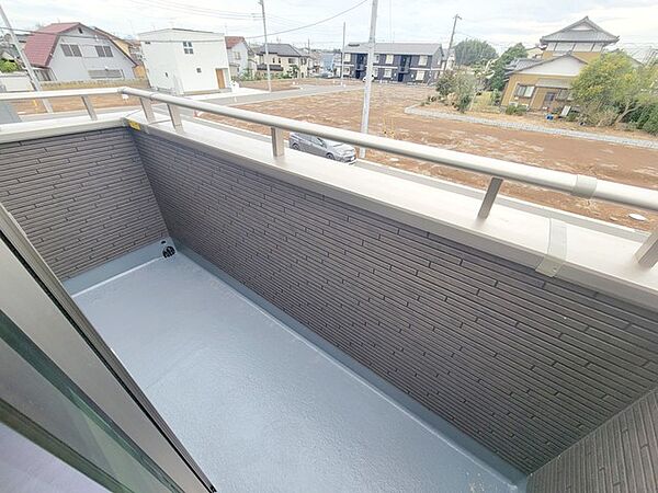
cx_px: 329
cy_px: 246
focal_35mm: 13
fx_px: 247
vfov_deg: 89.9
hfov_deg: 106.2
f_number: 2.2
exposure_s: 1/172
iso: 50
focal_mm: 2.2
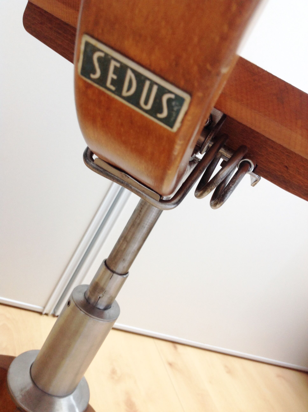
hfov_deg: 40.6
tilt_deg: -14.9
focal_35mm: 35
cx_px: 154
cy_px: 206
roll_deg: -28.7
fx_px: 416
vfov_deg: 52.7
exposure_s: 1/15
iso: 80
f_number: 2.4
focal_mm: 4.28
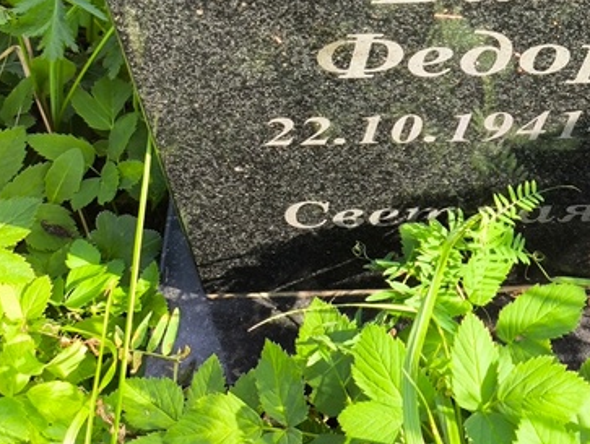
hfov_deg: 17.5
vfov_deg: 13.4
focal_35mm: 110
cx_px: 566
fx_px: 1877
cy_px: 59
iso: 50
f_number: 1.7
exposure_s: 1/191
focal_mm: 4.71
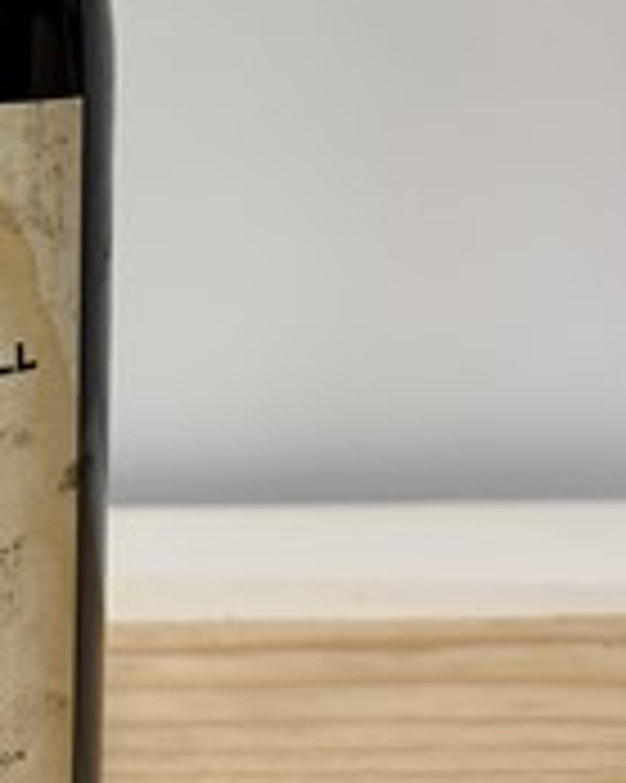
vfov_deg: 25.3
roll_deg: +1.4
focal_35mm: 73
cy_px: 81
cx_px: -137
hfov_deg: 19.6
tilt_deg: -4.3
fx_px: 1692
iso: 125
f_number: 1.6
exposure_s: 1/100
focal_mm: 5.96
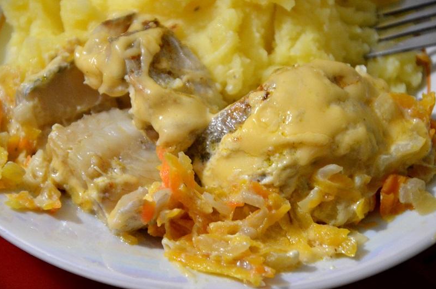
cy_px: 145
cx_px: 218
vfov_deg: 8.6
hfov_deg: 13.0
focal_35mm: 159
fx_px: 1917
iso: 3200
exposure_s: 1/20
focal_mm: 105
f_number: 5.6
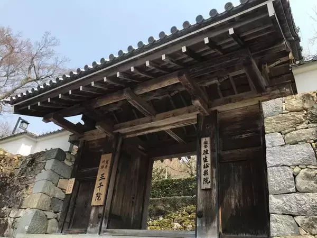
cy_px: 119
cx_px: 158
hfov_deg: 63.4
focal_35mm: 28
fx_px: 256
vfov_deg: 49.7
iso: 20
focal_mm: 3.99
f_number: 1.8
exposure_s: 1/1030
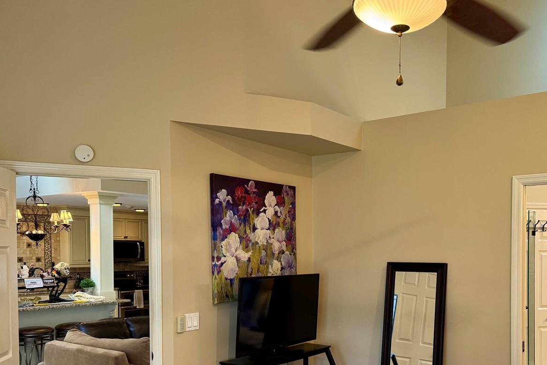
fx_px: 517
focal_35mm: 34
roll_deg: +0.0
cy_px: 235
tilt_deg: +1.0
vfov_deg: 38.5
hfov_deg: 54.9
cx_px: 352
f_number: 1.78
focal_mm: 6.76
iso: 200
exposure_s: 1/60
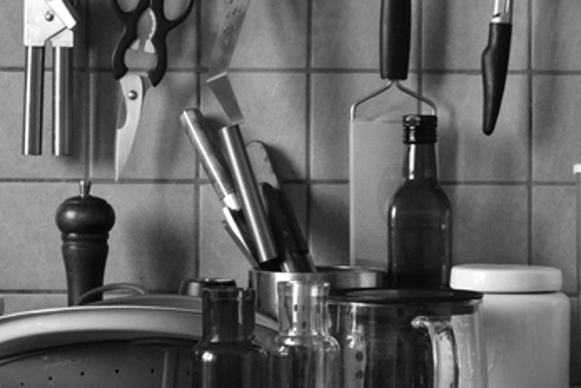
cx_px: 396
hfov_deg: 18.5
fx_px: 1776
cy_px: 190
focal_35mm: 110
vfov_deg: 12.4
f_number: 5.6
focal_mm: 35
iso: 3200
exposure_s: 1/80
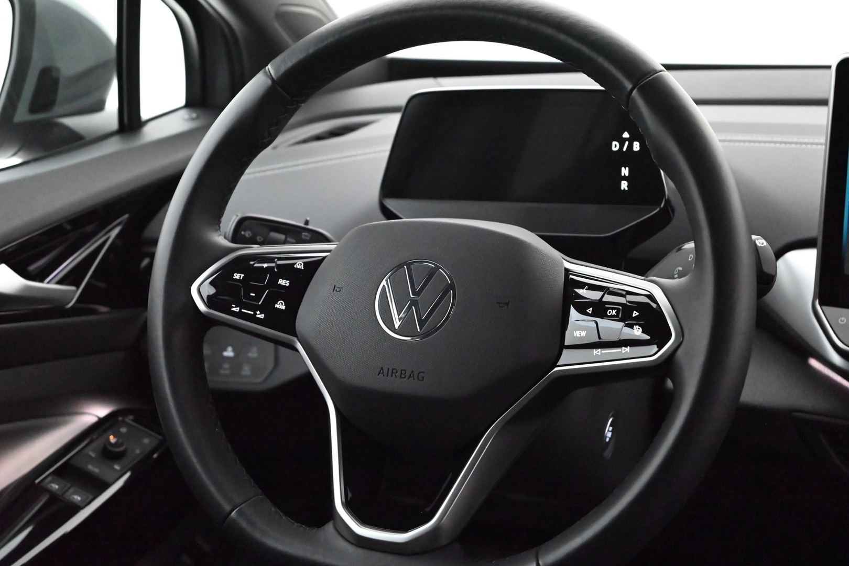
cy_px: 283
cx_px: 424
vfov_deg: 28.6
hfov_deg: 41.9
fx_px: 1108
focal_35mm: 47
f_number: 6
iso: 18000
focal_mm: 47
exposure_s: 1/60
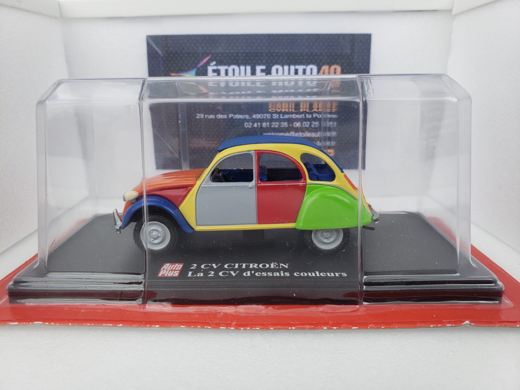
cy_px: 195
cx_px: 260
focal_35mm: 26
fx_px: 391
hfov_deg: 67.3
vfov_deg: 53.1
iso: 50
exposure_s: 1/332
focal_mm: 4.3
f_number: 2.4
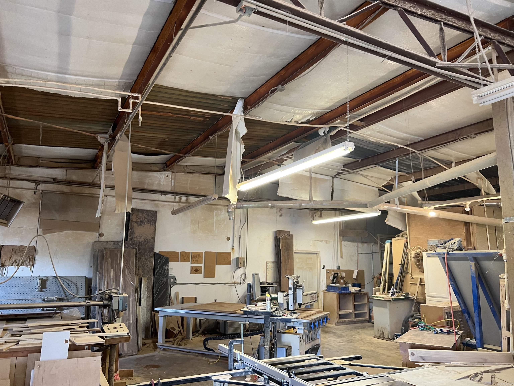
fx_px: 386
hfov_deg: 67.3
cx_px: 257
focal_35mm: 26
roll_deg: +0.0
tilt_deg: +10.4
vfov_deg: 53.1
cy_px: 193
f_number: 1.5
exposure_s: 1/60
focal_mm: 5.7
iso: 160
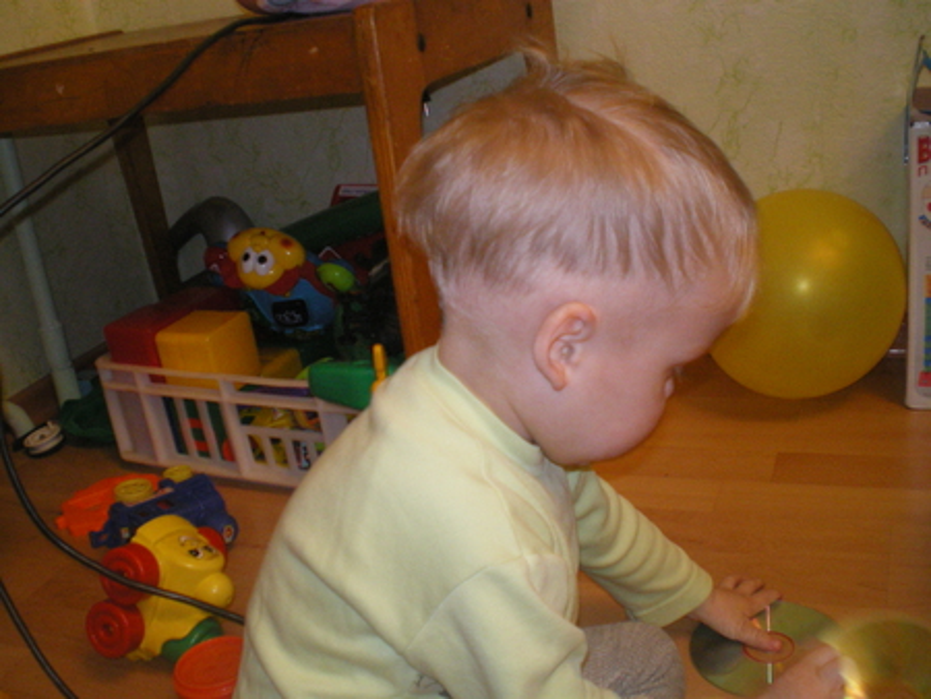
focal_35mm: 38
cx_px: 466
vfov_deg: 37.8
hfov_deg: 49.0
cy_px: 350
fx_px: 1023
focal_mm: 6.3
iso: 400
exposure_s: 1/30
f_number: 3.1
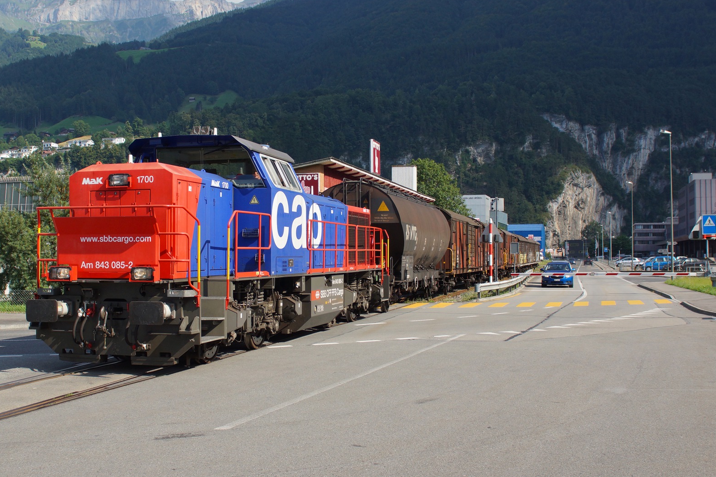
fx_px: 875
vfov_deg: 30.5
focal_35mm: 44
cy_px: 227
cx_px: 323
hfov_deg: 44.5
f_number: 6.3
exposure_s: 1/800
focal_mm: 24
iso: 200
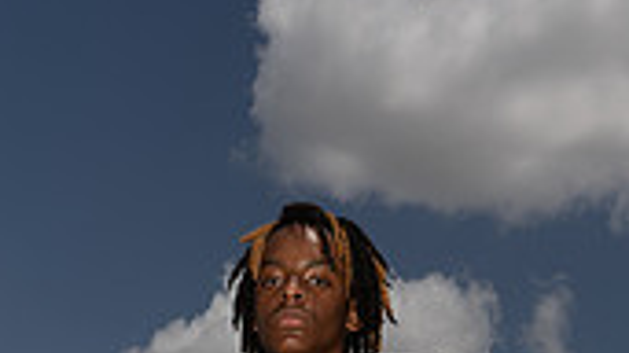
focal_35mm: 88
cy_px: 813
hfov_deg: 24.1
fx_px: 1467
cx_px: 221
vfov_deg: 11.6
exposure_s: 1/250
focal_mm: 32
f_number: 14
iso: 100
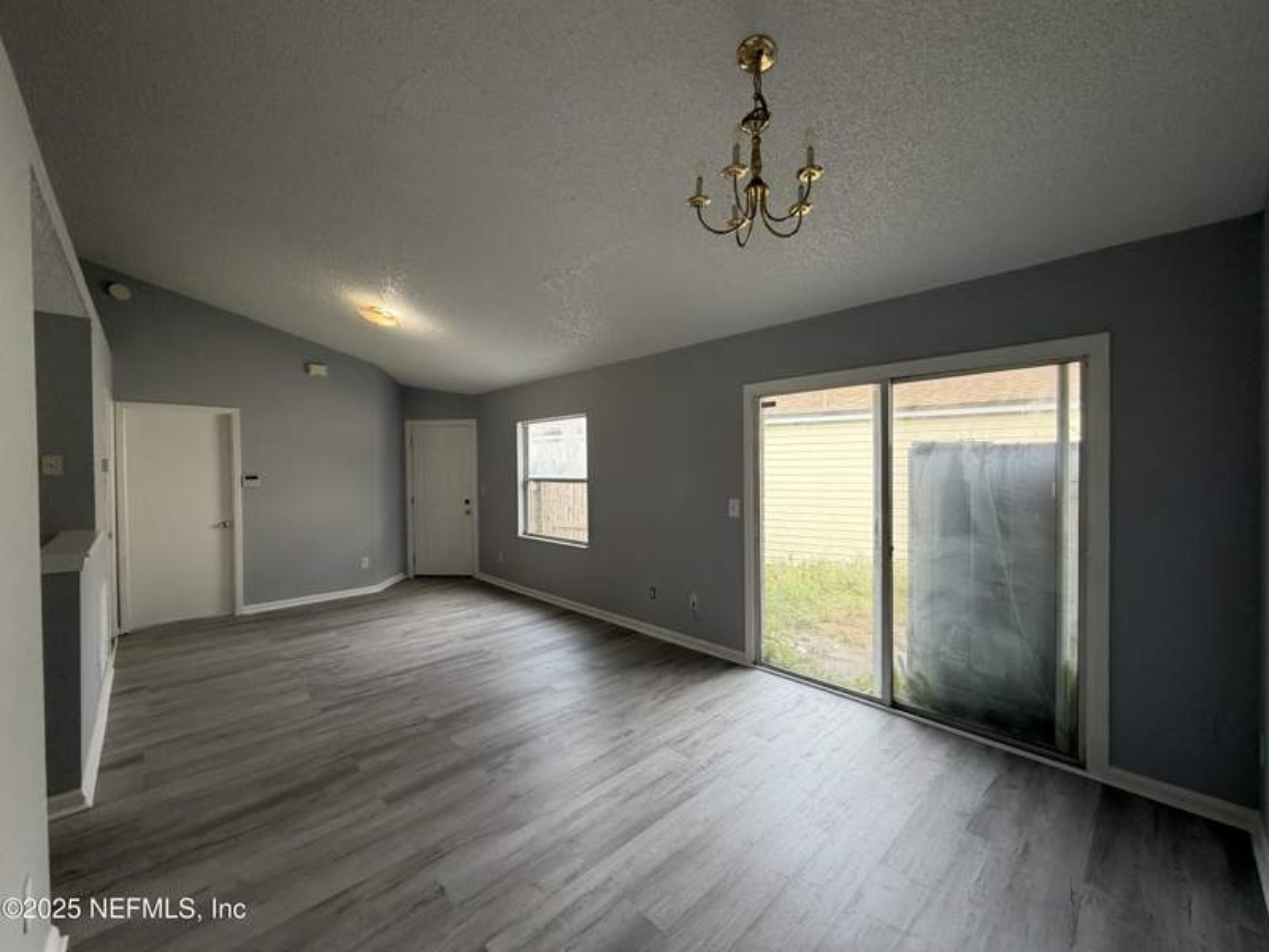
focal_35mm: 14
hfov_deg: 102.1
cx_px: 634
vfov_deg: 85.7
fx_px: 513
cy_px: 476
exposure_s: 1/121
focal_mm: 2.22
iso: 160
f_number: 2.2
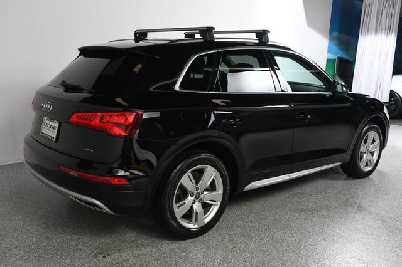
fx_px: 402
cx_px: 201
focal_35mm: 36
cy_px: 134
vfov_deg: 36.8
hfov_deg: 53.2
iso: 100
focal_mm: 24
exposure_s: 1/160
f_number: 9
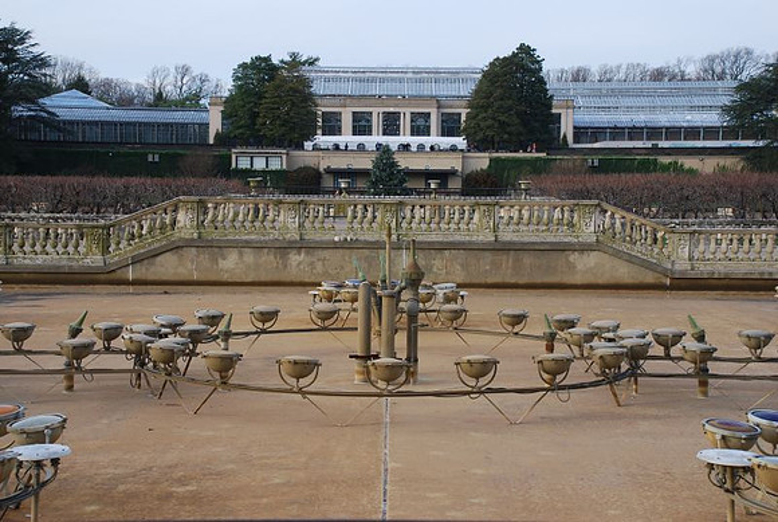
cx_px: 389
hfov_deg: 35.0
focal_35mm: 57
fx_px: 1234
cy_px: 261
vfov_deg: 23.9
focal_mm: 38
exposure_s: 1/100
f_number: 9
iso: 200
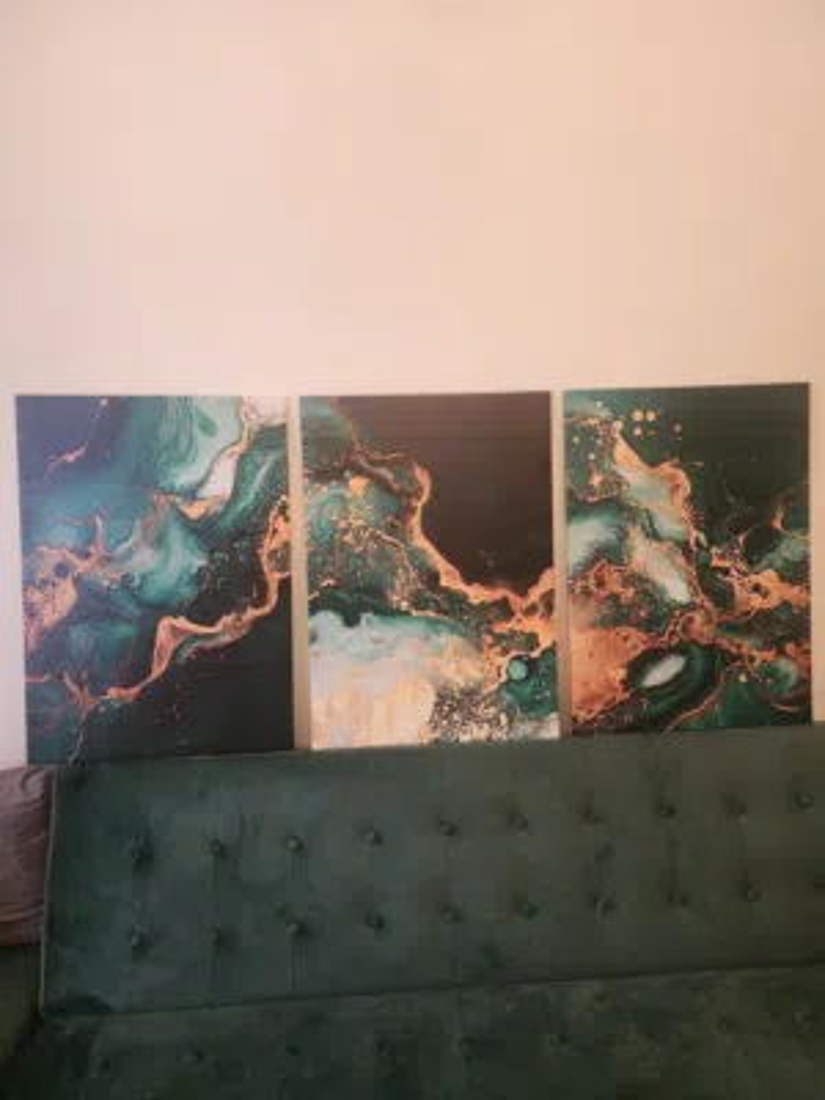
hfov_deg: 58.9
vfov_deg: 73.9
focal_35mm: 23
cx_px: 412
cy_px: 550
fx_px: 731
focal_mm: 6.4
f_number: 1.8
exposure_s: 1/100
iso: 500
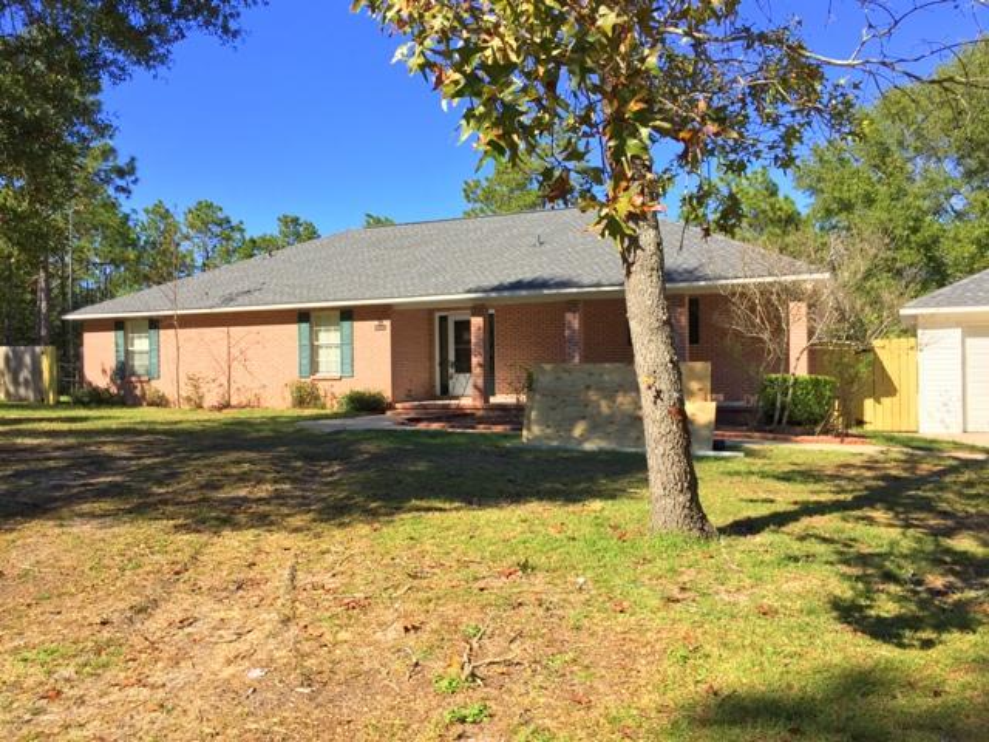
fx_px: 829
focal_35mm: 29
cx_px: 494
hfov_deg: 61.7
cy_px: 371
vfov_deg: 48.2
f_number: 2.2
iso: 32
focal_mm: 4.15
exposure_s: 1/1199
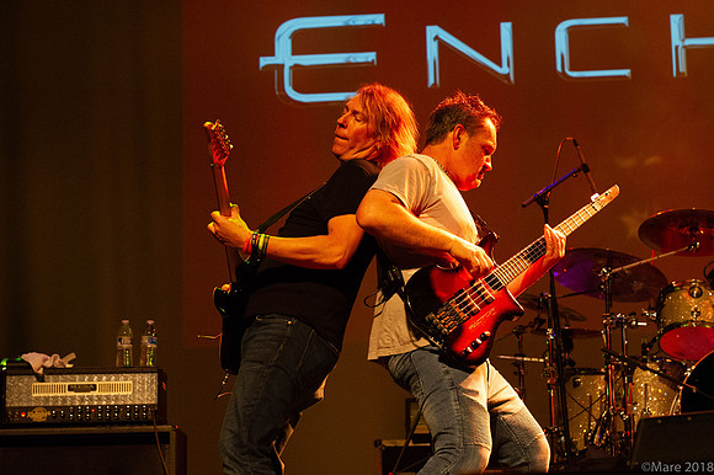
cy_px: 238
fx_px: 1784
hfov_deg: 22.6
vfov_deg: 15.2
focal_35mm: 90
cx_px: 357
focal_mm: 90
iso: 8000
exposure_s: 1/125
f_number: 6.3
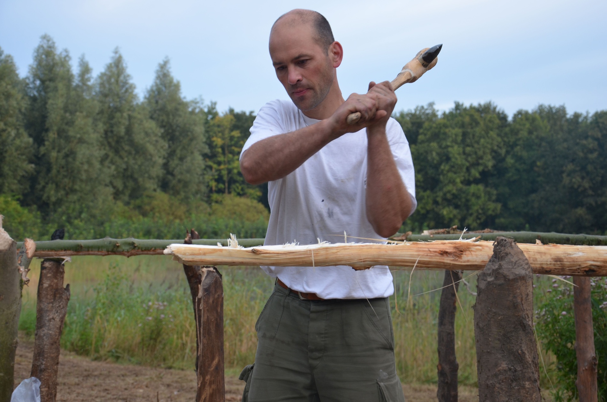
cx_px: 304
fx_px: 1136
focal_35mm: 68
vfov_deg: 20.1
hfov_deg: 29.9
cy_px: 201
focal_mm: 45
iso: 250
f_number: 5.6
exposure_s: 1/125
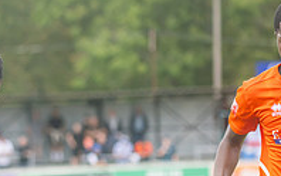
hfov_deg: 4.5
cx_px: -76
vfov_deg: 2.8
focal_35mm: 461
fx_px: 3532
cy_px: 247
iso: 560
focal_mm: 120
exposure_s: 1/1250
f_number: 2.8
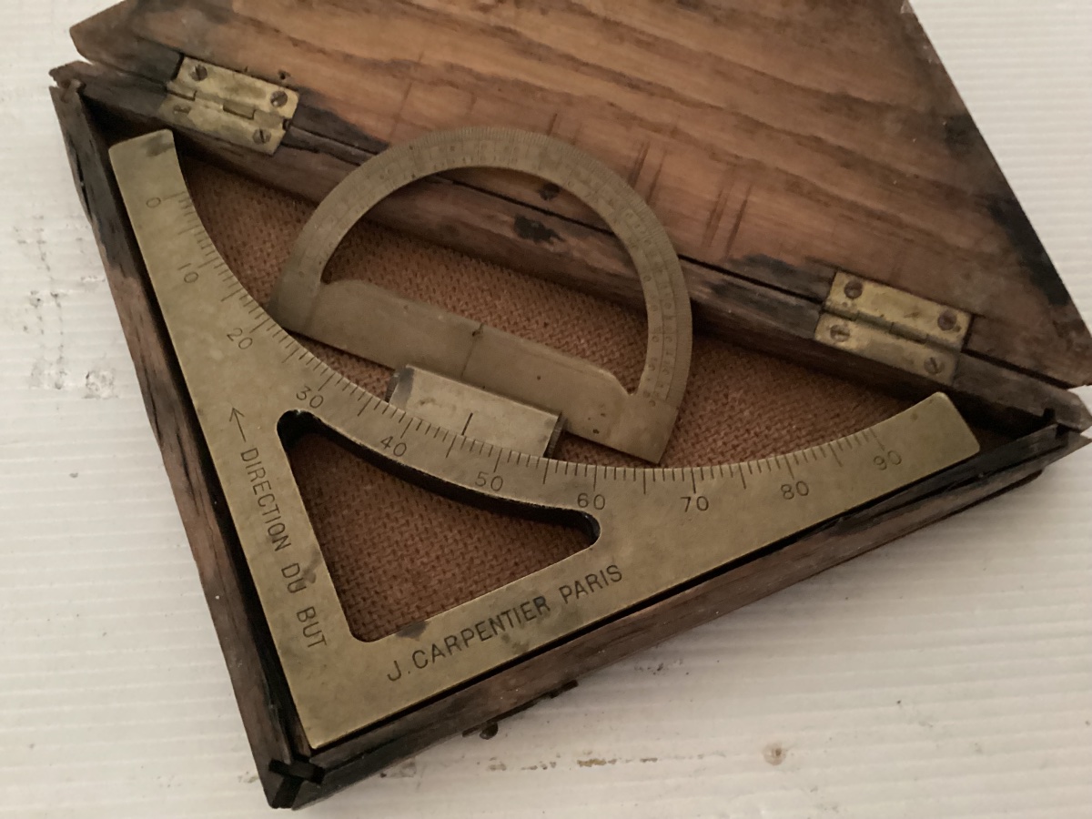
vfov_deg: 45.4
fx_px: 978
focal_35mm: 31
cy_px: 410
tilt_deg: -63.7
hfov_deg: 58.4
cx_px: 546
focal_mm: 3.3
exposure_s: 1/17
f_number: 2.4
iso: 800
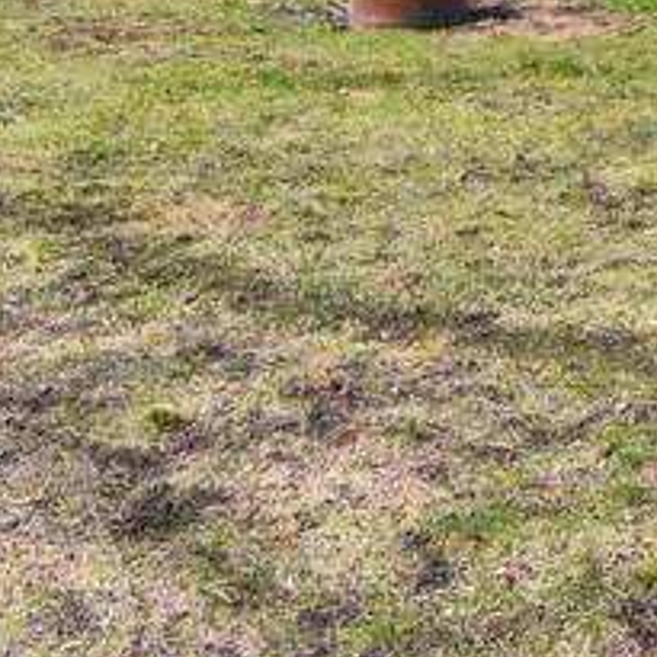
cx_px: 657
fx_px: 1825
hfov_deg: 19.8
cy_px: -341
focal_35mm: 85
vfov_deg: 18.1
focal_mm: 16
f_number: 8
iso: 100
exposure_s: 1/100
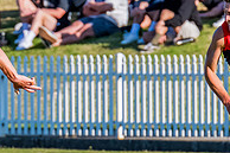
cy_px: 94
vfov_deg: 1.1
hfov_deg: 1.6
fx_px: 8030
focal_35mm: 1258
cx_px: -51
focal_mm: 420
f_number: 10
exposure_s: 1/1600
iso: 800
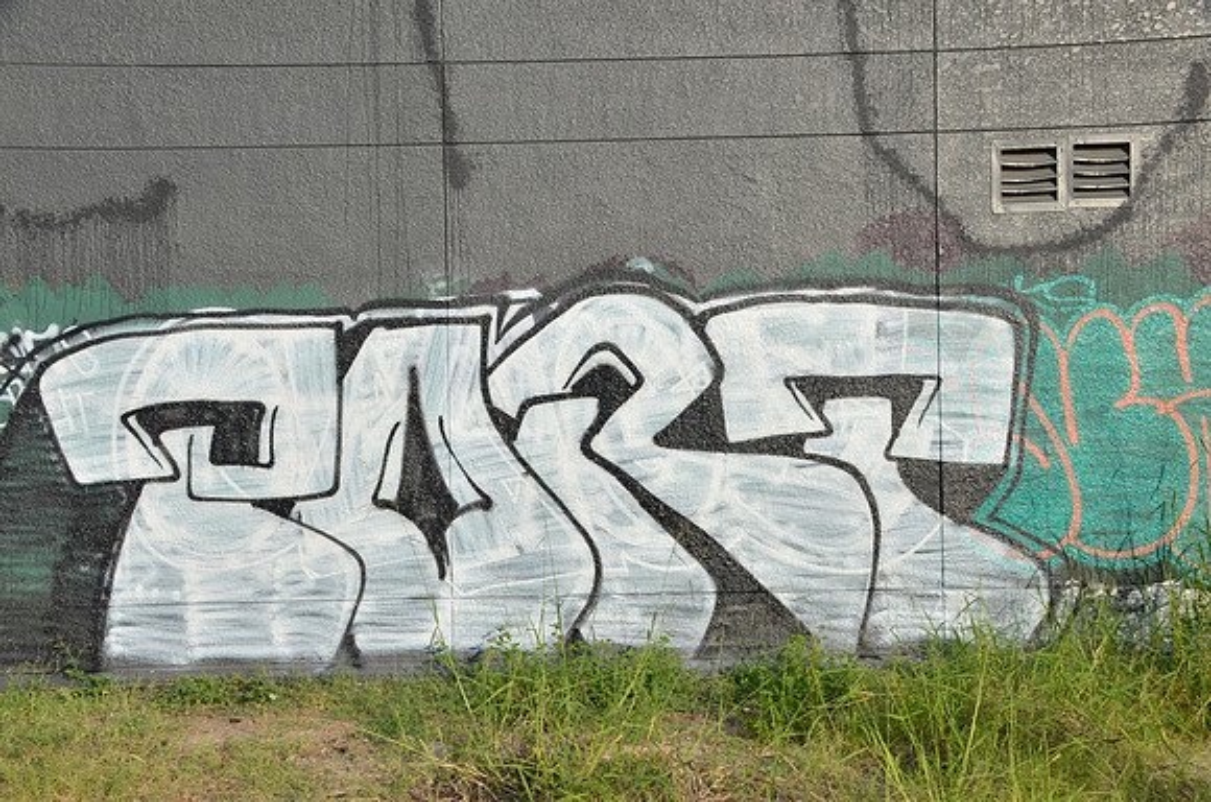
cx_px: 606
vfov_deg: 34.1
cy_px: 401
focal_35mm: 39
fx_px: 1309
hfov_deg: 49.6
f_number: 10
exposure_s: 1/400
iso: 160
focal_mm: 26
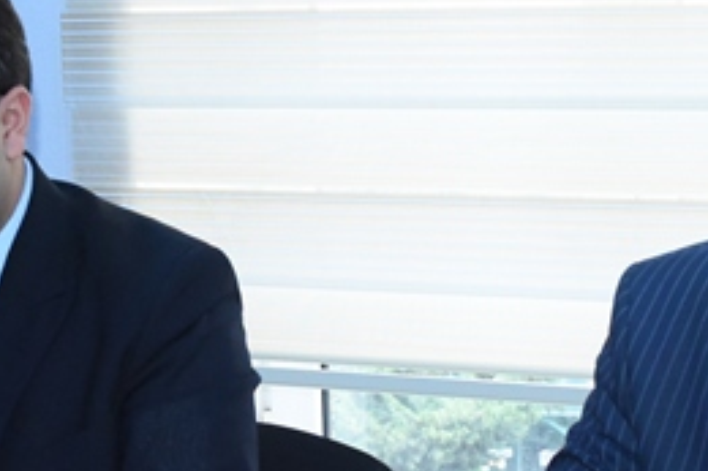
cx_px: 389
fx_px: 2476
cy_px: 334
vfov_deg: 10.9
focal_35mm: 126
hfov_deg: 16.3
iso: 4000
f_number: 5.6
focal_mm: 32
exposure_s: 1/160
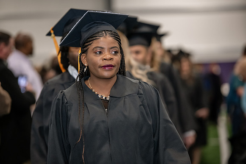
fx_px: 1128
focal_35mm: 165
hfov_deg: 12.4
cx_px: 123
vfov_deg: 8.3
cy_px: 82
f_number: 3.2
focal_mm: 165
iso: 2000
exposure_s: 1/200
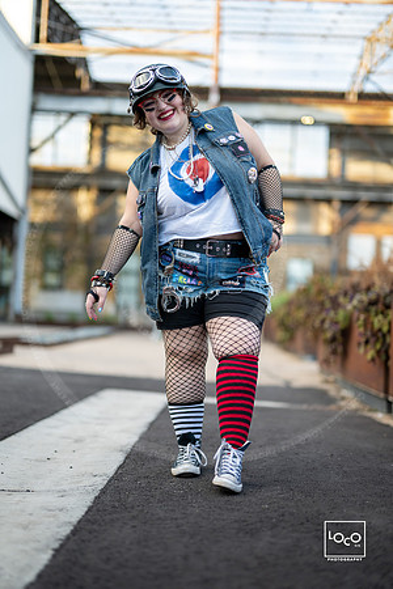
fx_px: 819
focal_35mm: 50
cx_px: 196
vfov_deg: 39.6
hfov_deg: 27.0
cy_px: 294
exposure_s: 1/1000
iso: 250
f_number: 1.2
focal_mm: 50
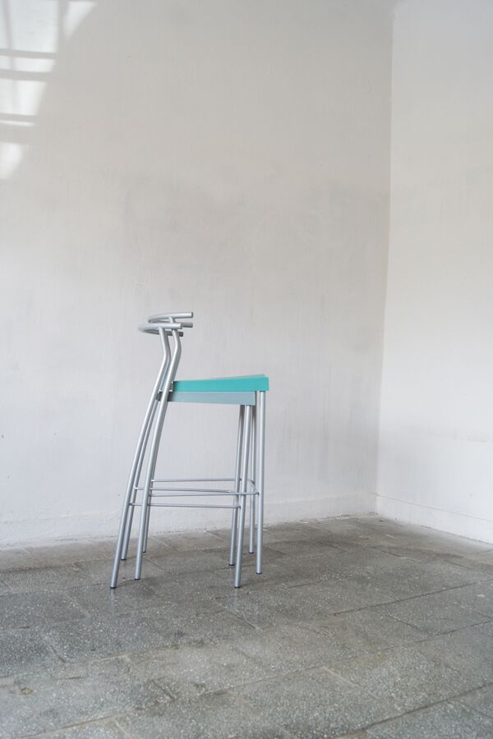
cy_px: 370
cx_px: 246
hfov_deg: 43.6
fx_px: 616
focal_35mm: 30
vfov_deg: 61.9
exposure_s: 1/80
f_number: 5.6
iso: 400
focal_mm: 20
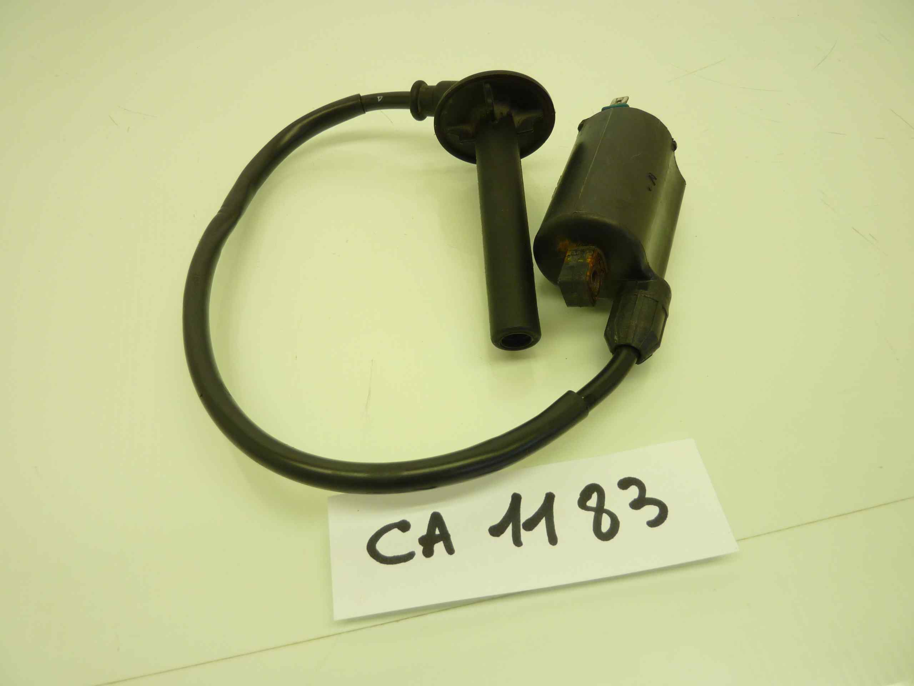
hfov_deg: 69.4
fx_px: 660
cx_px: 457
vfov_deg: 54.9
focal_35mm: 25
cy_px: 343
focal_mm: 4.1
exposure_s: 1/30
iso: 80
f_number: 3.3
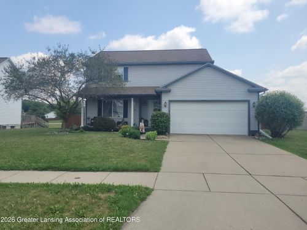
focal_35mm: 26
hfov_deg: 67.3
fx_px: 231
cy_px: 115
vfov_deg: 53.1
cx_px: 154
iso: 40
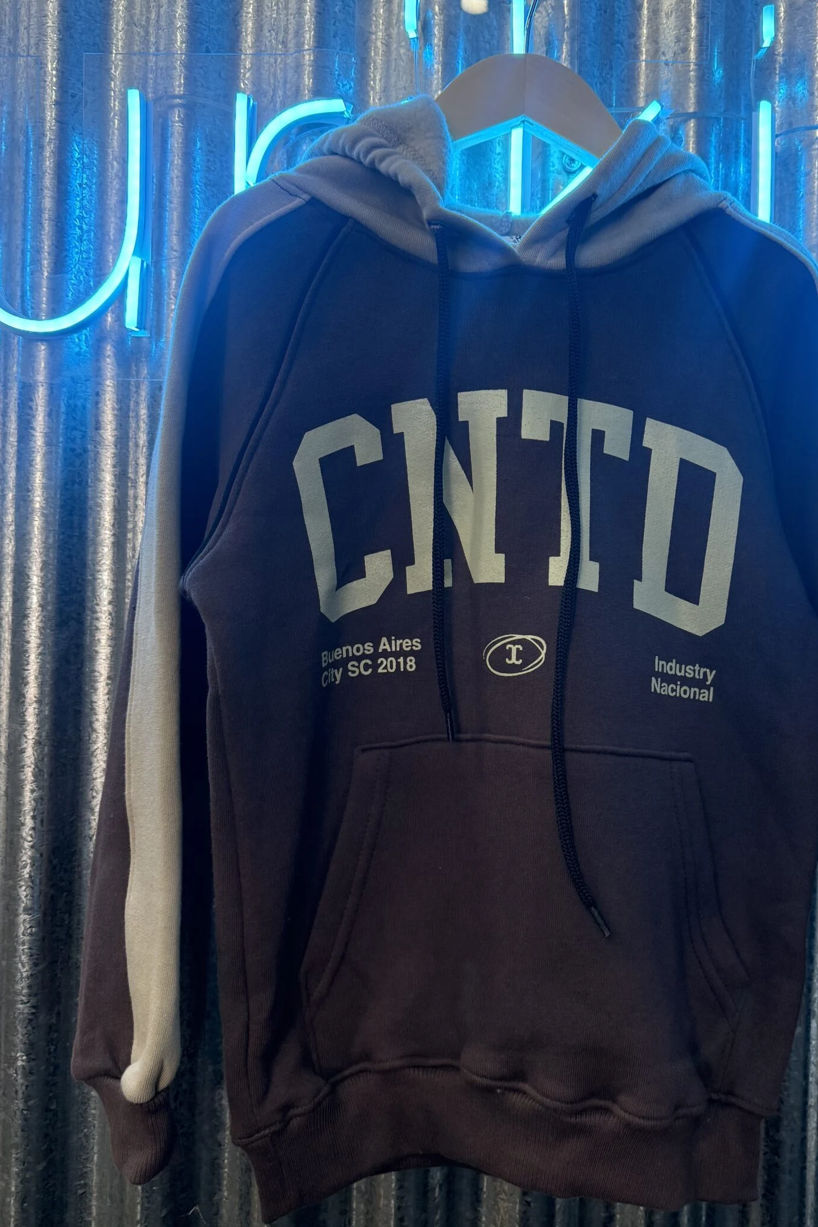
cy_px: 590
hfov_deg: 42.1
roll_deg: -1.6
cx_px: 499
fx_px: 1057
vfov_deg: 60.3
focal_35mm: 31
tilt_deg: +0.2
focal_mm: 6.76
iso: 200
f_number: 1.78
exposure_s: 1/79
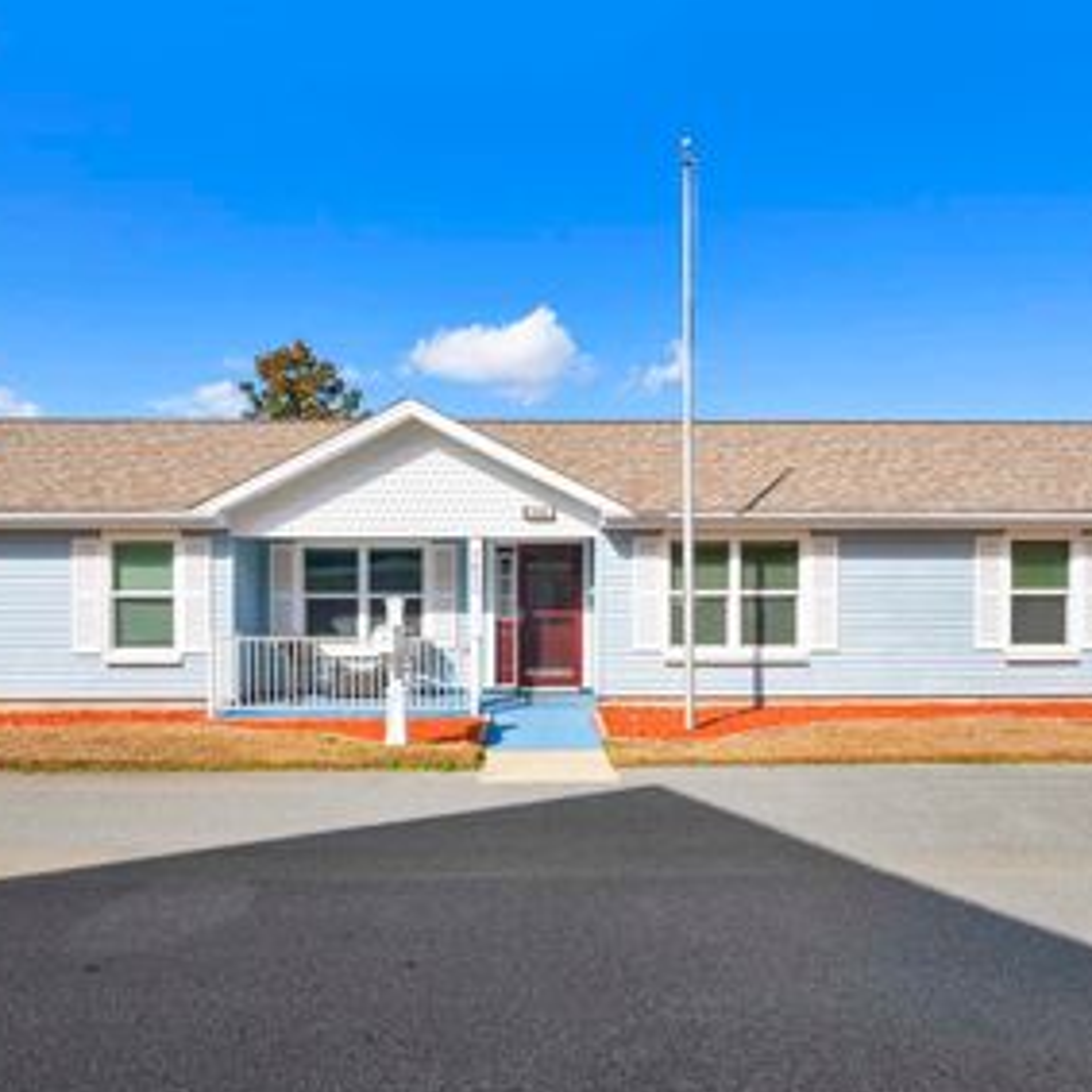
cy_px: 612
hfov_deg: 72.1
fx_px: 749
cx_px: 540
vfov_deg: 71.9
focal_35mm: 21
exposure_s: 1/640
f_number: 11
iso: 400
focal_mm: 14
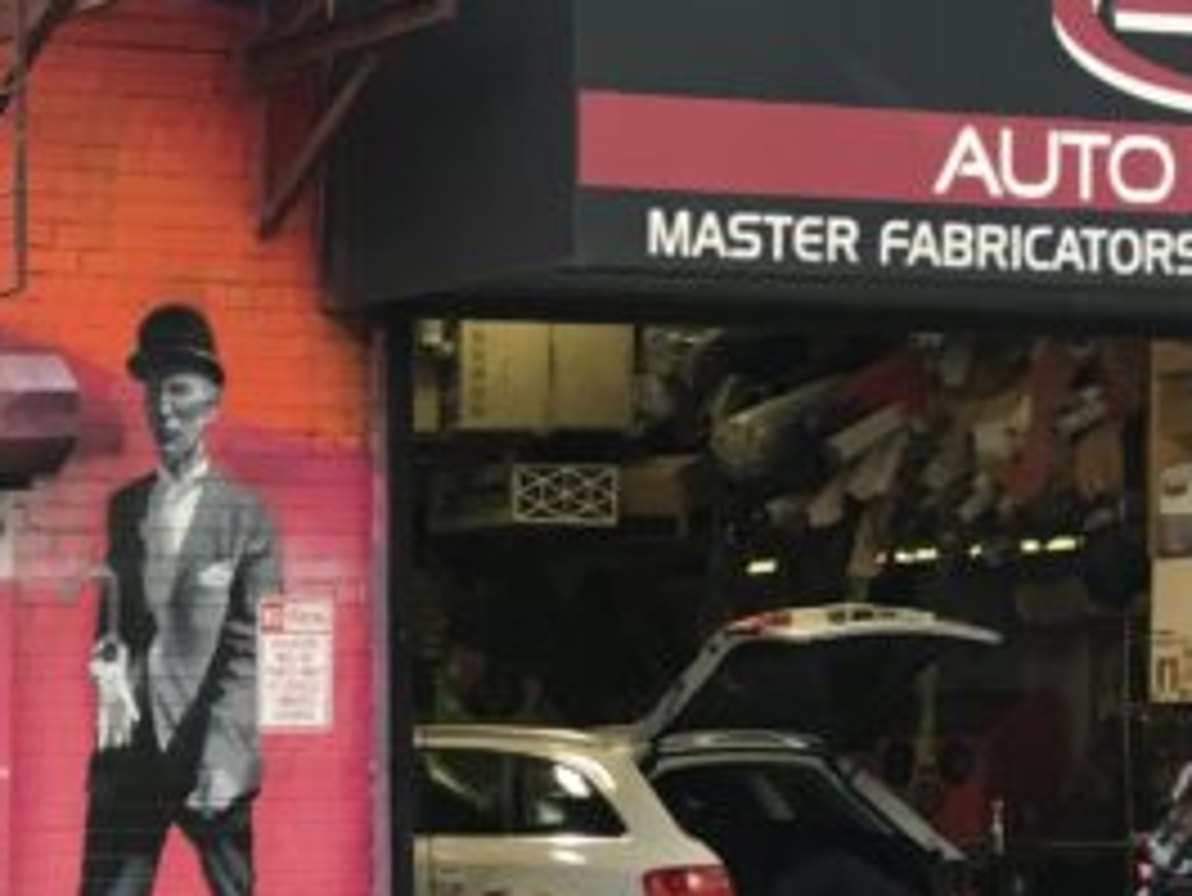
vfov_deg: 13.0
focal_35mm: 112
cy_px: 973
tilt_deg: +3.5
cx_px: -675
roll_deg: +2.0
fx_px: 3858
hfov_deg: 15.9
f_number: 2.2
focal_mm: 4.15
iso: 25
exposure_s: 1/30
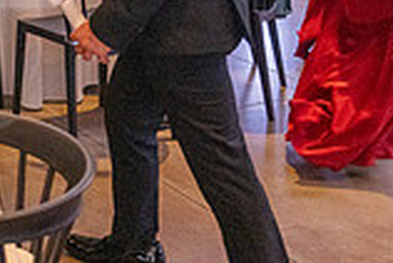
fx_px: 962
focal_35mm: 88
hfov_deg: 20.5
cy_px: -51
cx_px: -154
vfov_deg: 15.1
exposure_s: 1/200
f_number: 2.8
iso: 2000
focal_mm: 24
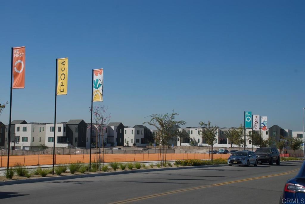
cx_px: 152
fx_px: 407
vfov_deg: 28.2
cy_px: 102
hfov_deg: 41.1
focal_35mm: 48
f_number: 8
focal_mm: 32
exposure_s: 1/250
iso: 100
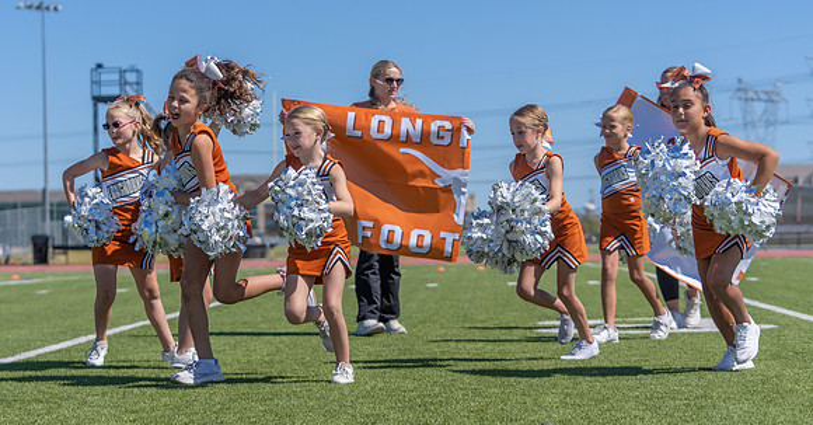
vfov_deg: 12.7
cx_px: 333
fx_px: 1914
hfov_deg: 23.9
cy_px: 159
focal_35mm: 90
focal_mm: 71
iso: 125
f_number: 3.5
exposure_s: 1/2500
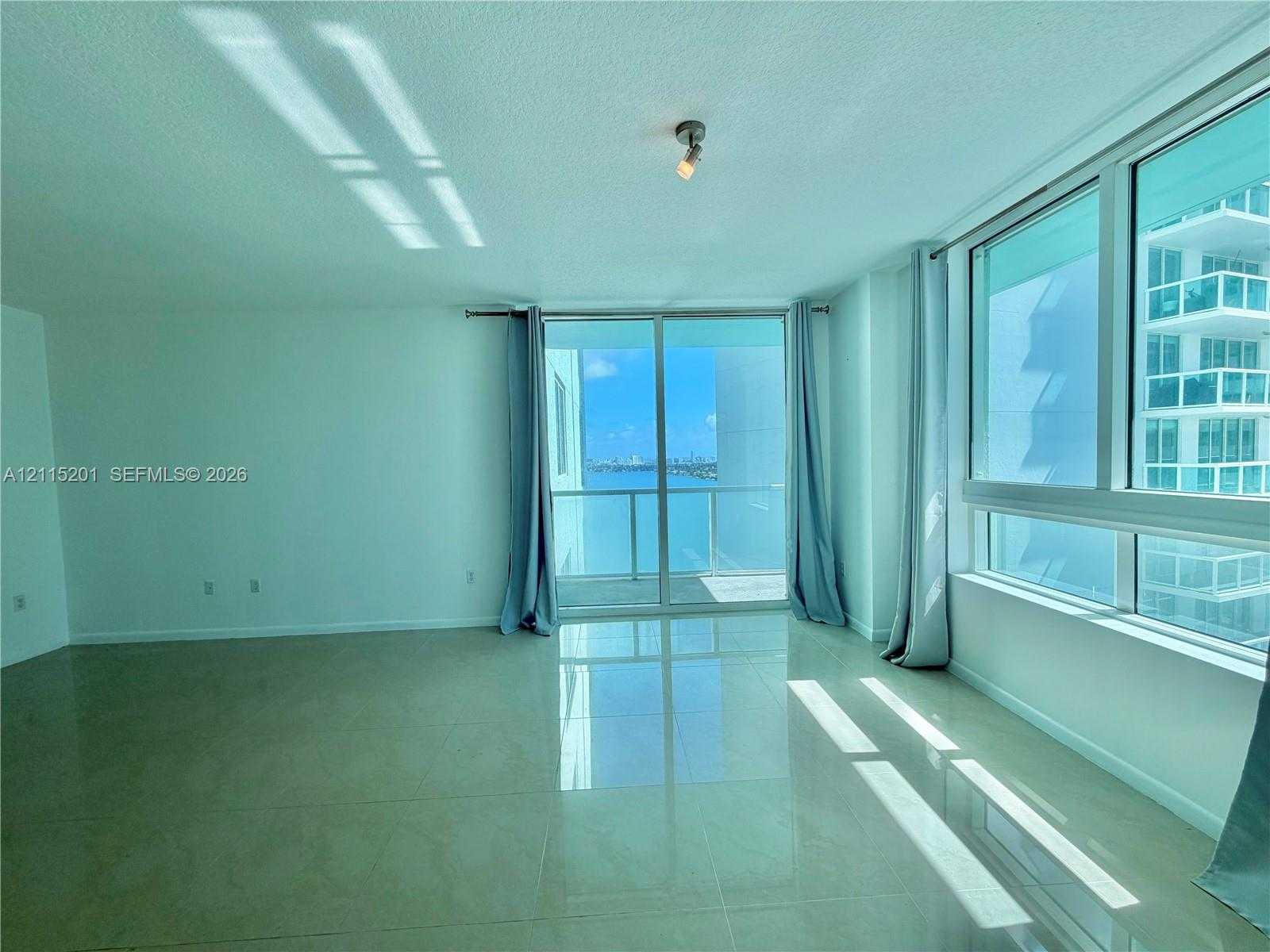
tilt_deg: -2.3
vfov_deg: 85.7
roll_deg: +1.9
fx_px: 514
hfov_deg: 102.1
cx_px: 635
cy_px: 476
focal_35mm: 14
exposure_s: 1/664
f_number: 2.2
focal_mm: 2.22
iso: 40
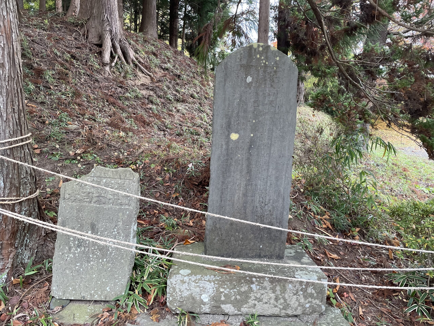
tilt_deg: -6.8
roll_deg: +1.4
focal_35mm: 26
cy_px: 163
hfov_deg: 67.3
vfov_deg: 53.1
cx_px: 217
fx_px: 326
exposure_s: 1/121
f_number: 1.6
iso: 125
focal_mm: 4.2
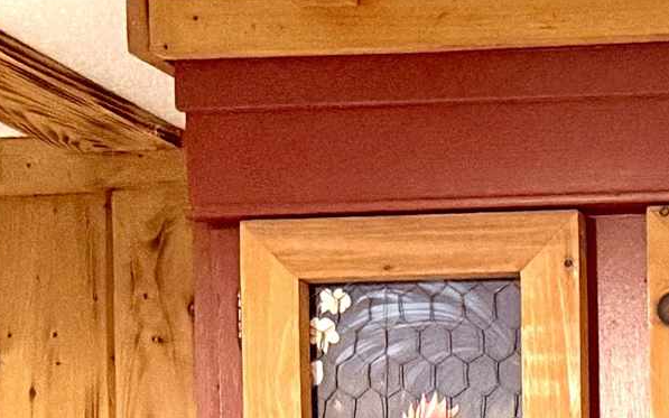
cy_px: 1011
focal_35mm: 131
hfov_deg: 12.8
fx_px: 2388
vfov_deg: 9.0
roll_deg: +0.2
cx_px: 1529
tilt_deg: -1.2
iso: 500
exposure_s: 1/60
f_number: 1.78
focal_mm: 6.76
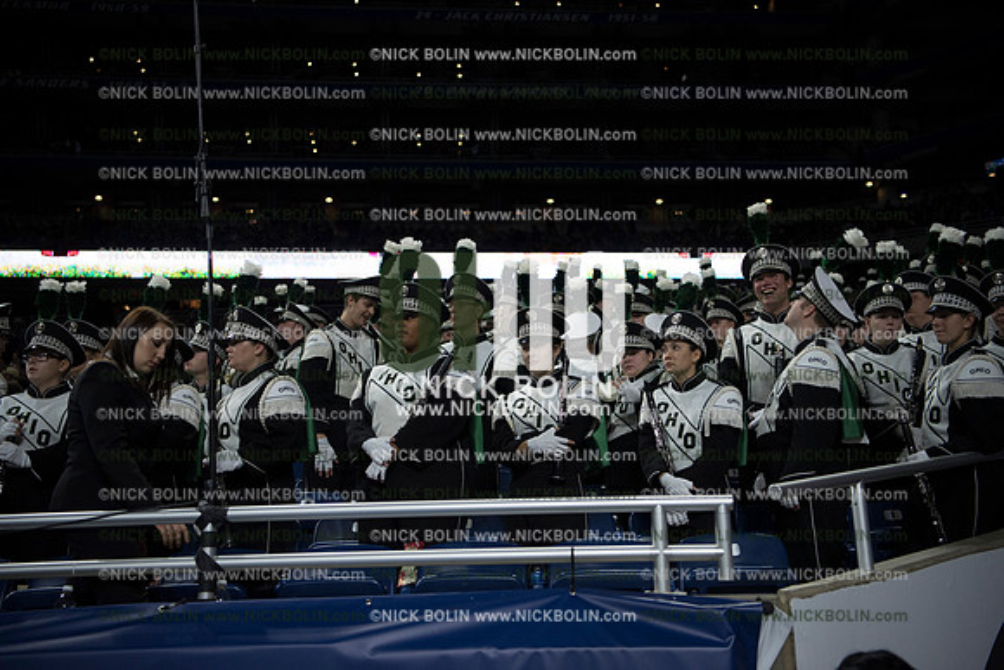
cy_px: 335
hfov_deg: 43.6
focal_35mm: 45
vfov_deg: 29.9
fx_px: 1255
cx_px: 502
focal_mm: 45
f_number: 2.8
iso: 1250
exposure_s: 1/1250
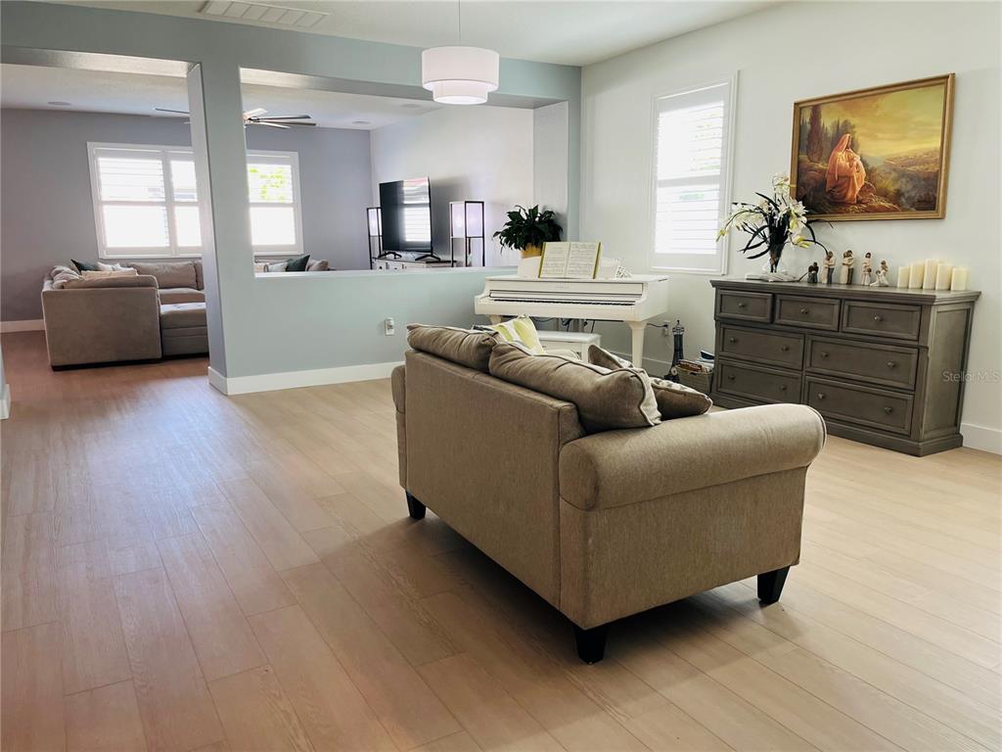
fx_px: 753
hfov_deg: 67.3
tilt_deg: -11.7
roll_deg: +0.2
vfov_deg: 53.1
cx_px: 501
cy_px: 376
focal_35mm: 26
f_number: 1.6
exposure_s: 1/60
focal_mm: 5.1
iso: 64
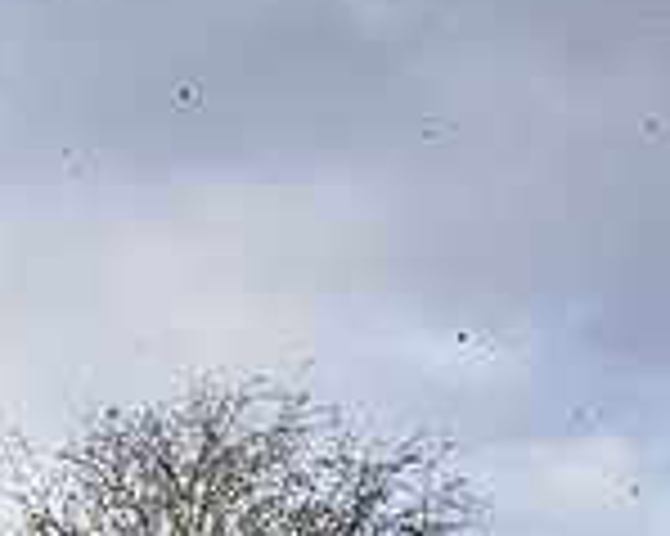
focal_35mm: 219
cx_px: 185
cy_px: 1157
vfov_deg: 6.8
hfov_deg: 8.8
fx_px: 4340
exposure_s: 1/1600
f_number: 4
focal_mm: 35
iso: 400
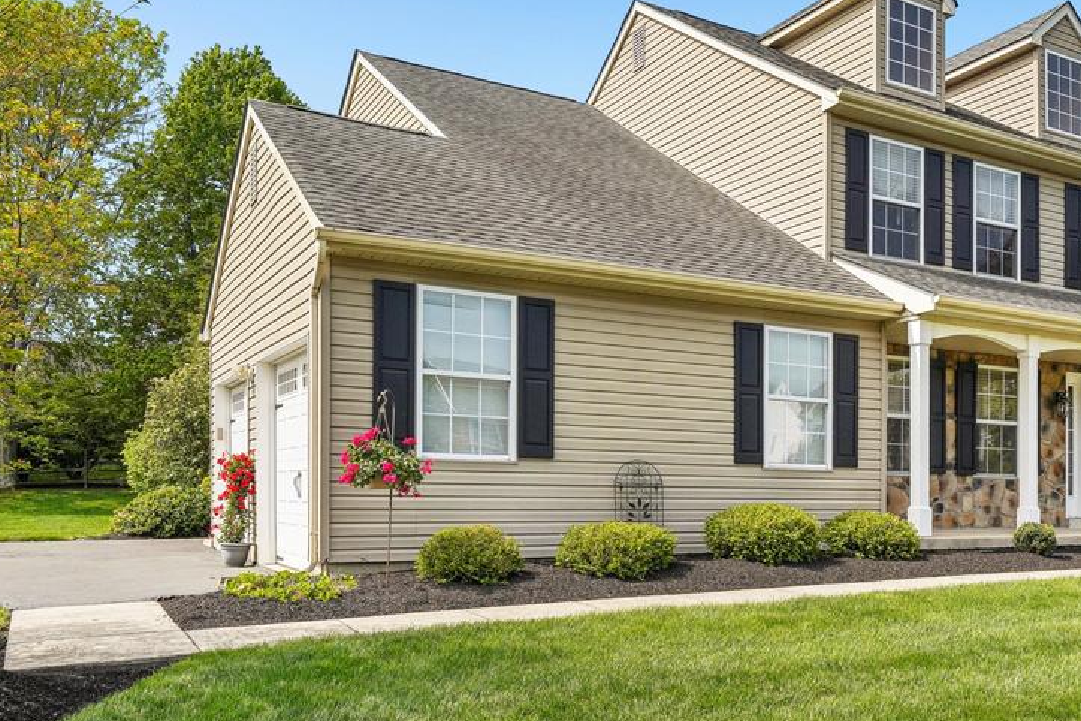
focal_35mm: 34
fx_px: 1021
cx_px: 742
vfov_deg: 38.8
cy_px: 304
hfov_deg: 54.4
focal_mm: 24
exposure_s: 1/1250
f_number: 8
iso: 500
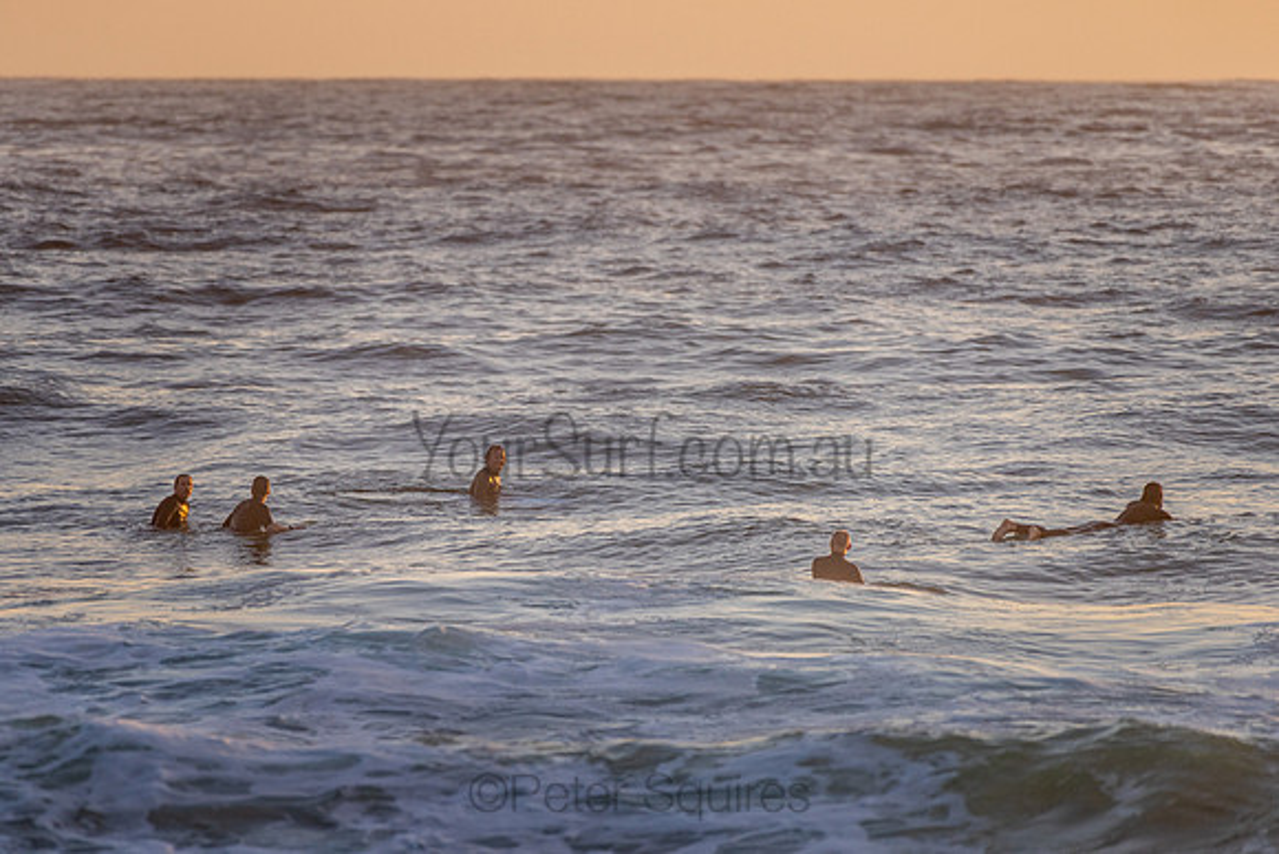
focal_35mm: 613
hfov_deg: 3.4
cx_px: 500
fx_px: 21779
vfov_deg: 2.2
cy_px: 448
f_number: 5.6
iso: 250
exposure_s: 1/500
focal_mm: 500
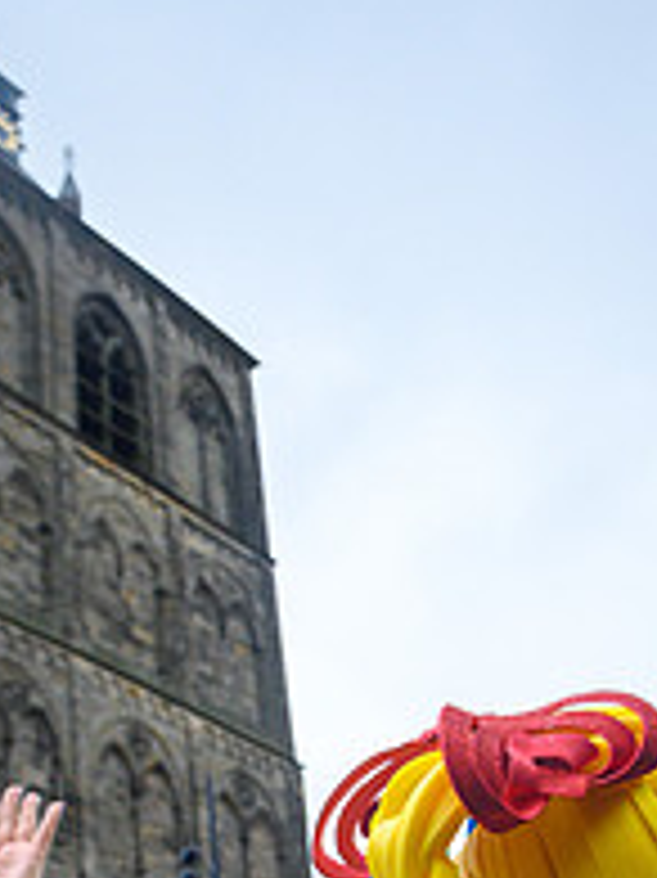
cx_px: 360
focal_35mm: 60
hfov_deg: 24.4
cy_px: 919
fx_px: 1520
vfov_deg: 29.6
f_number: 5
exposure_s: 1/500
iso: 400
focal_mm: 18
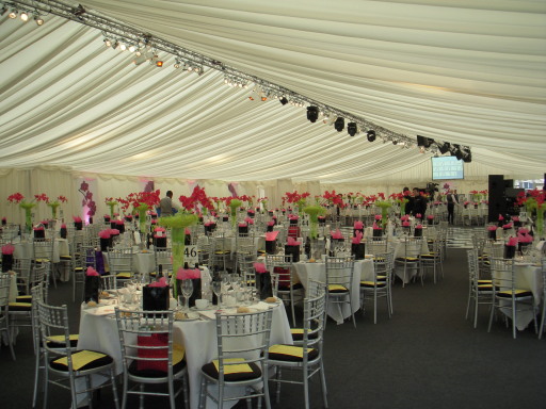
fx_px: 599
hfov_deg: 49.0
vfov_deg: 37.7
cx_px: 273
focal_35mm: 38
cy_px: 204
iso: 160
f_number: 3.3
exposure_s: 1/30
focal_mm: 6.3
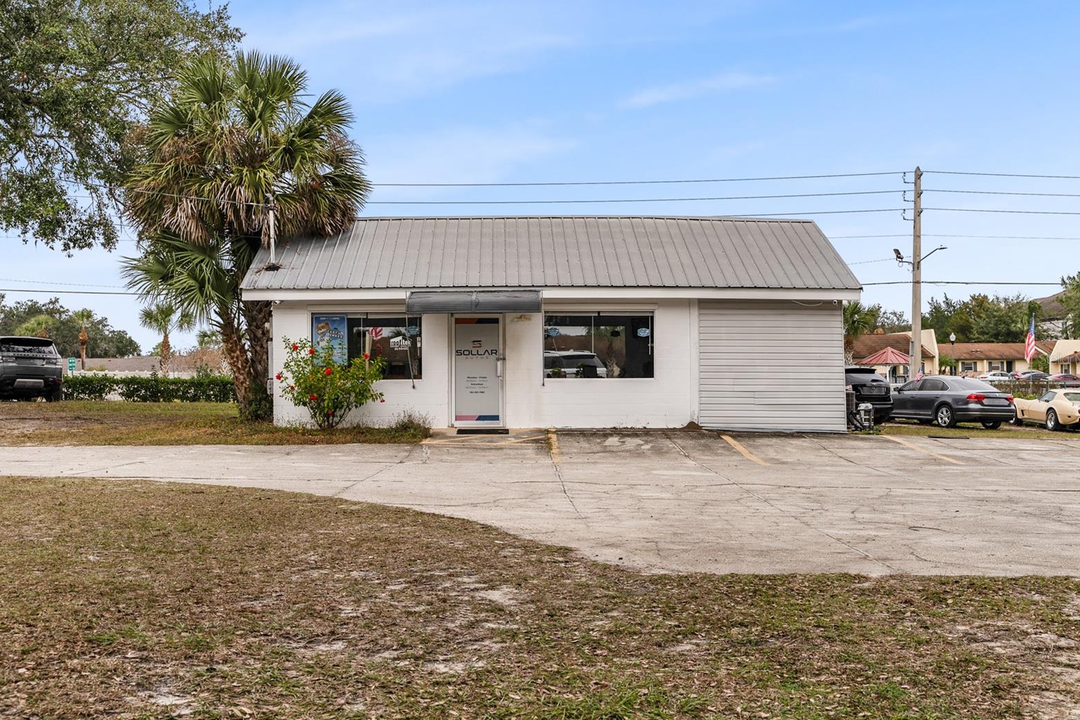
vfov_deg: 31.9
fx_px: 1260
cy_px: 359
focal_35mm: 42
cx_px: 548
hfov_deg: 46.4
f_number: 8
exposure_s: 1/200
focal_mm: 41
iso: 80
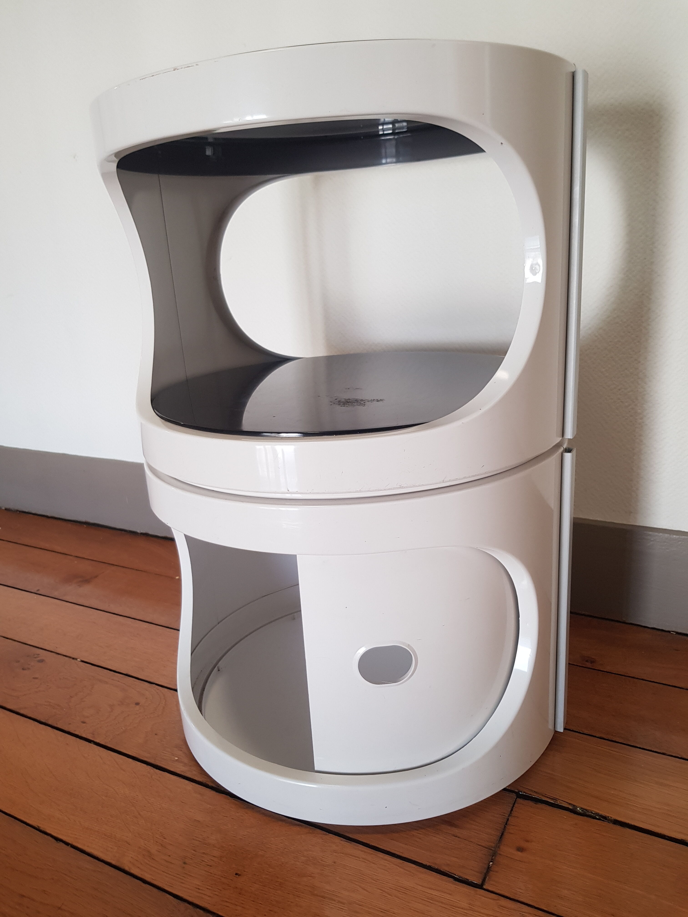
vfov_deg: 67.3
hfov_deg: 53.1
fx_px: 689
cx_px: 344
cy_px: 458
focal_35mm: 26
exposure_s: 1/50
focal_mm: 4.2
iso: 80
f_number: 1.7
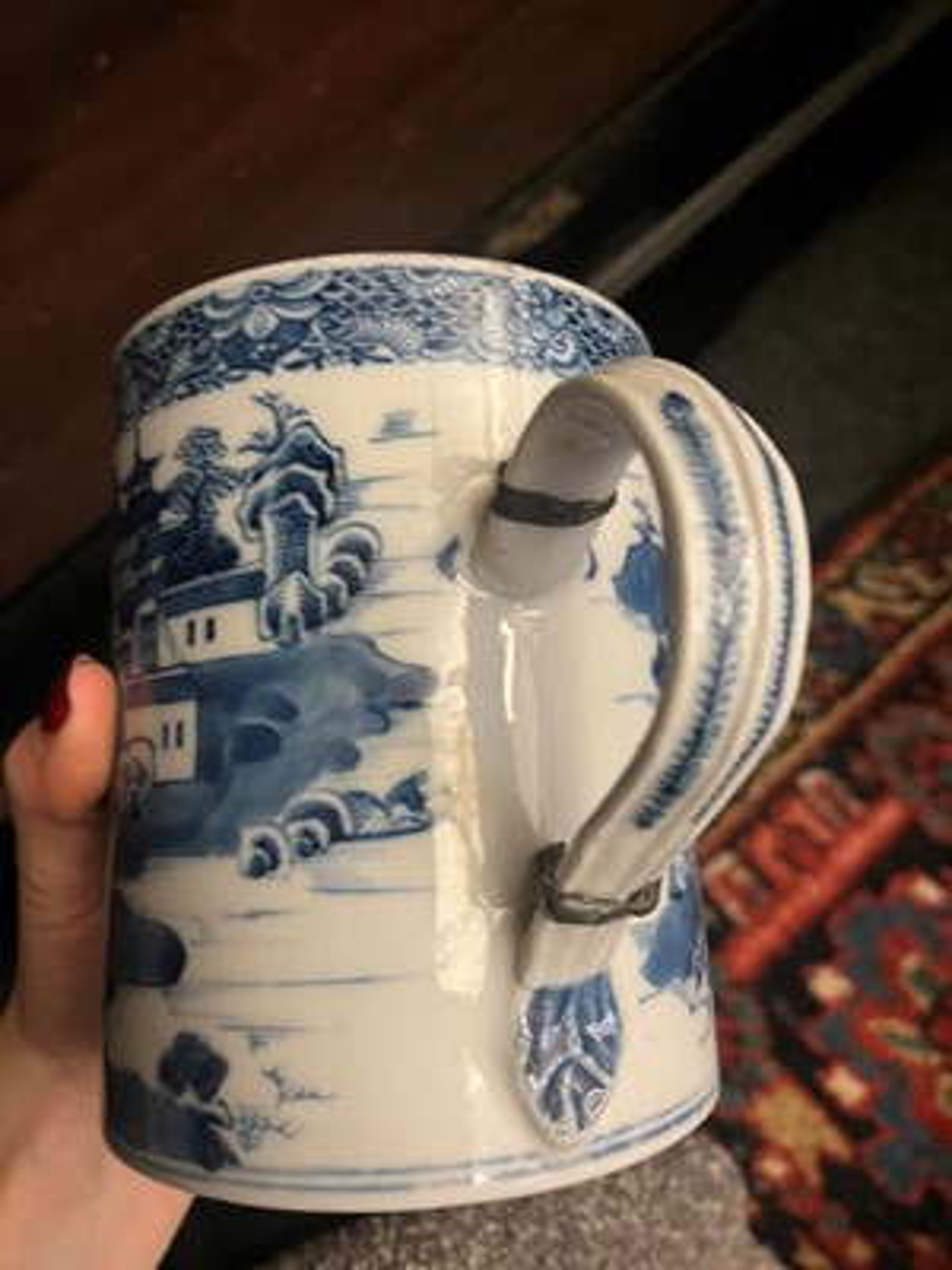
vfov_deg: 67.3
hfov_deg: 53.1
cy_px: 635
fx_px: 953
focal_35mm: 26
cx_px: 476
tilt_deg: -62.4
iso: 400
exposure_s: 1/33
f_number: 1.6
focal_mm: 5.1
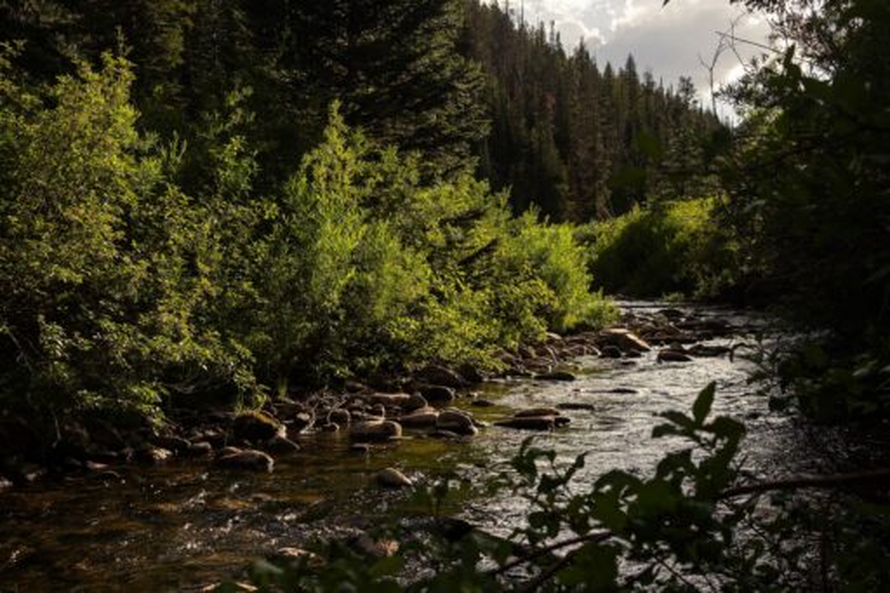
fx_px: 1013
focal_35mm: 41
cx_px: 445
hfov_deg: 47.4
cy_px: 296
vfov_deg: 32.6
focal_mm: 27
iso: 160
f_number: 5.6
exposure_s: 1/500
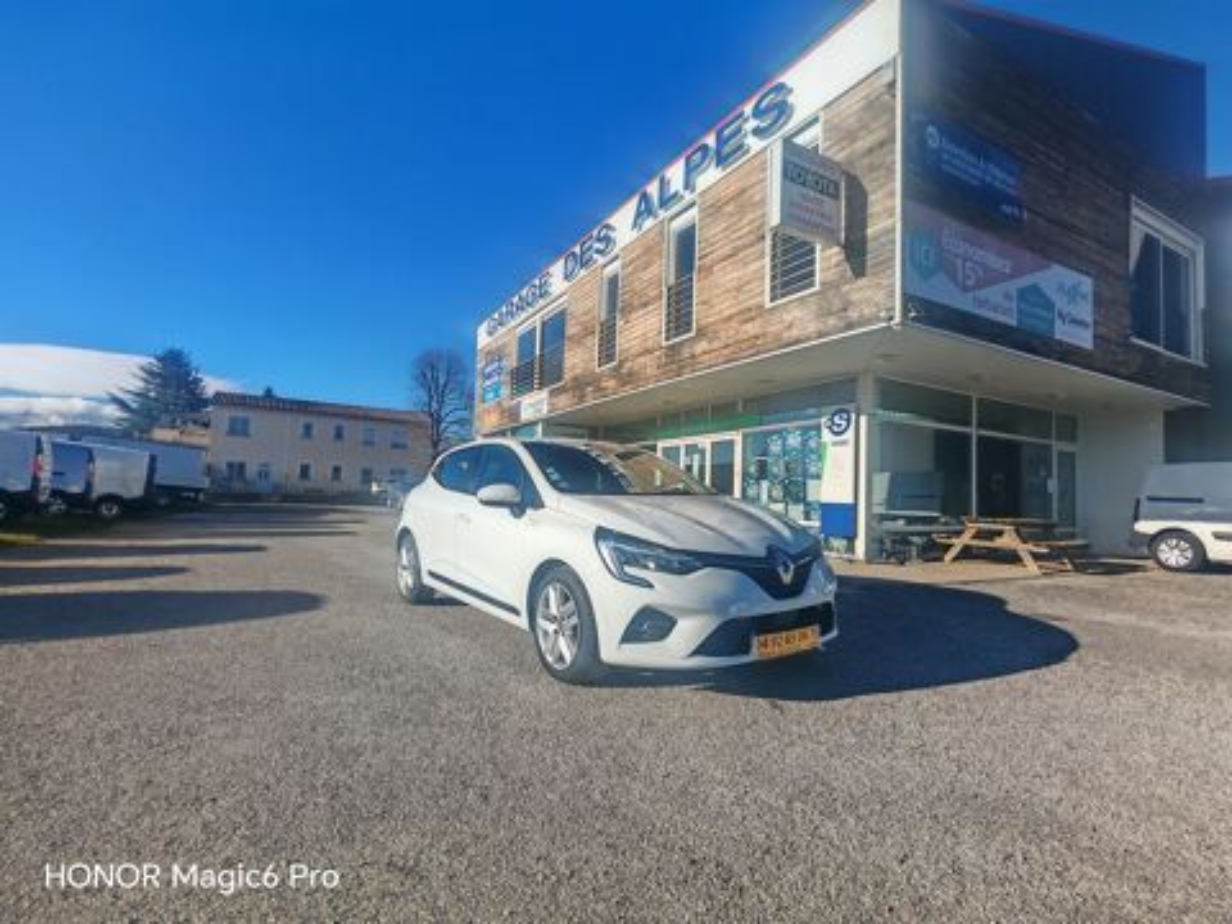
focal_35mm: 17
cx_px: 616
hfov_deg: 91.0
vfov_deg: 74.7
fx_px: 605
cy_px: 462
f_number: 2
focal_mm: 1.82
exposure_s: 1/1300
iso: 50
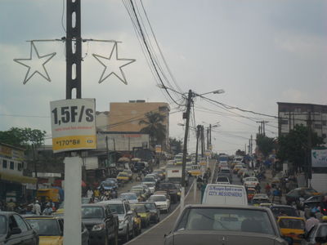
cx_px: 164
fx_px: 1020
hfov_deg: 18.2
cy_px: 122
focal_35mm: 108
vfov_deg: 13.7
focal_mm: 19.6
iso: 100
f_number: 5
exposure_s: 1/250
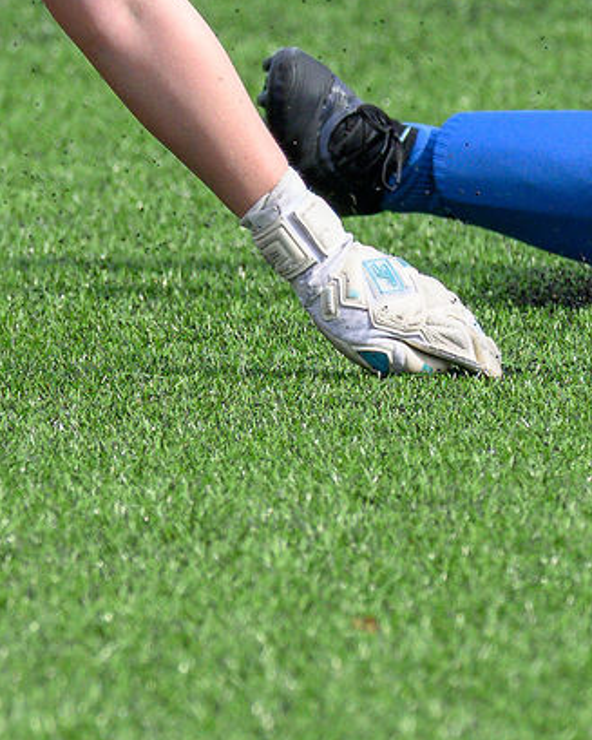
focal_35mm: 1360
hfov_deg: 1.1
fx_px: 29797
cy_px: -358
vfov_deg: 1.4
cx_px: -140
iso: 560
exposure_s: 1/1600
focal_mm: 220
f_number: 5
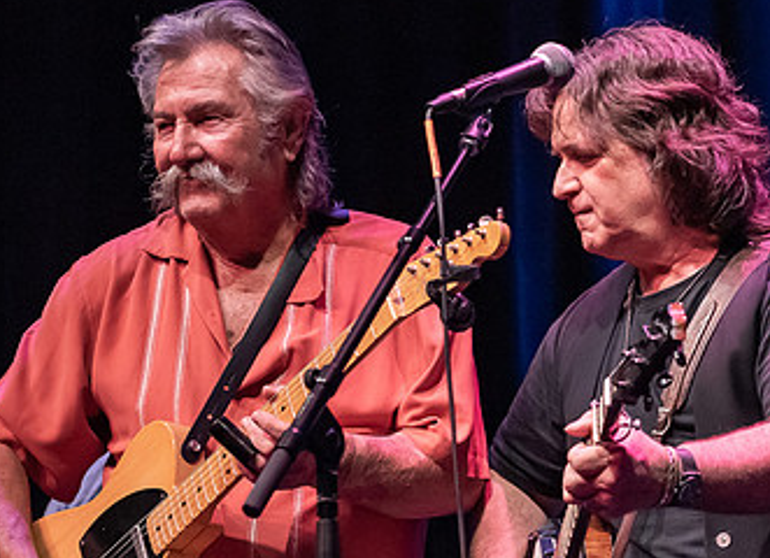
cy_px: 271
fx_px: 4242
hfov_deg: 10.4
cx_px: 569
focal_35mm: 193
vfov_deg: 7.5
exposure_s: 1/160
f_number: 4
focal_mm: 70
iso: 1600
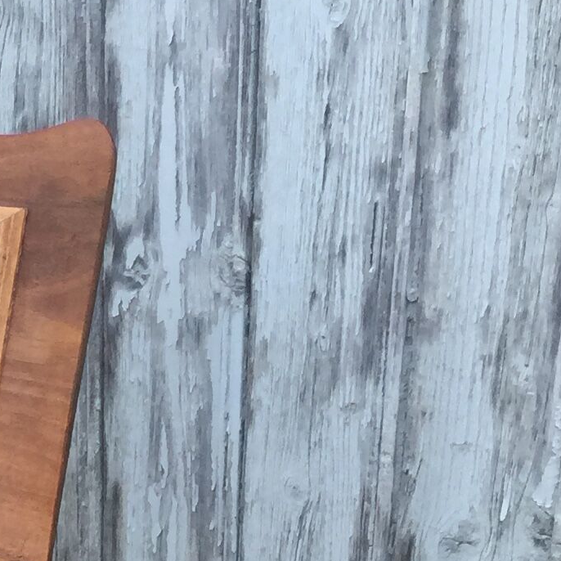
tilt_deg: -32.4
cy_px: 1102
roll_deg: +7.4
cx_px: -344
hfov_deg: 13.3
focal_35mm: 122
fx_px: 2237
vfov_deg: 12.6
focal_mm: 4.15
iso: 32
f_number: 2.2
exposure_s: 1/33
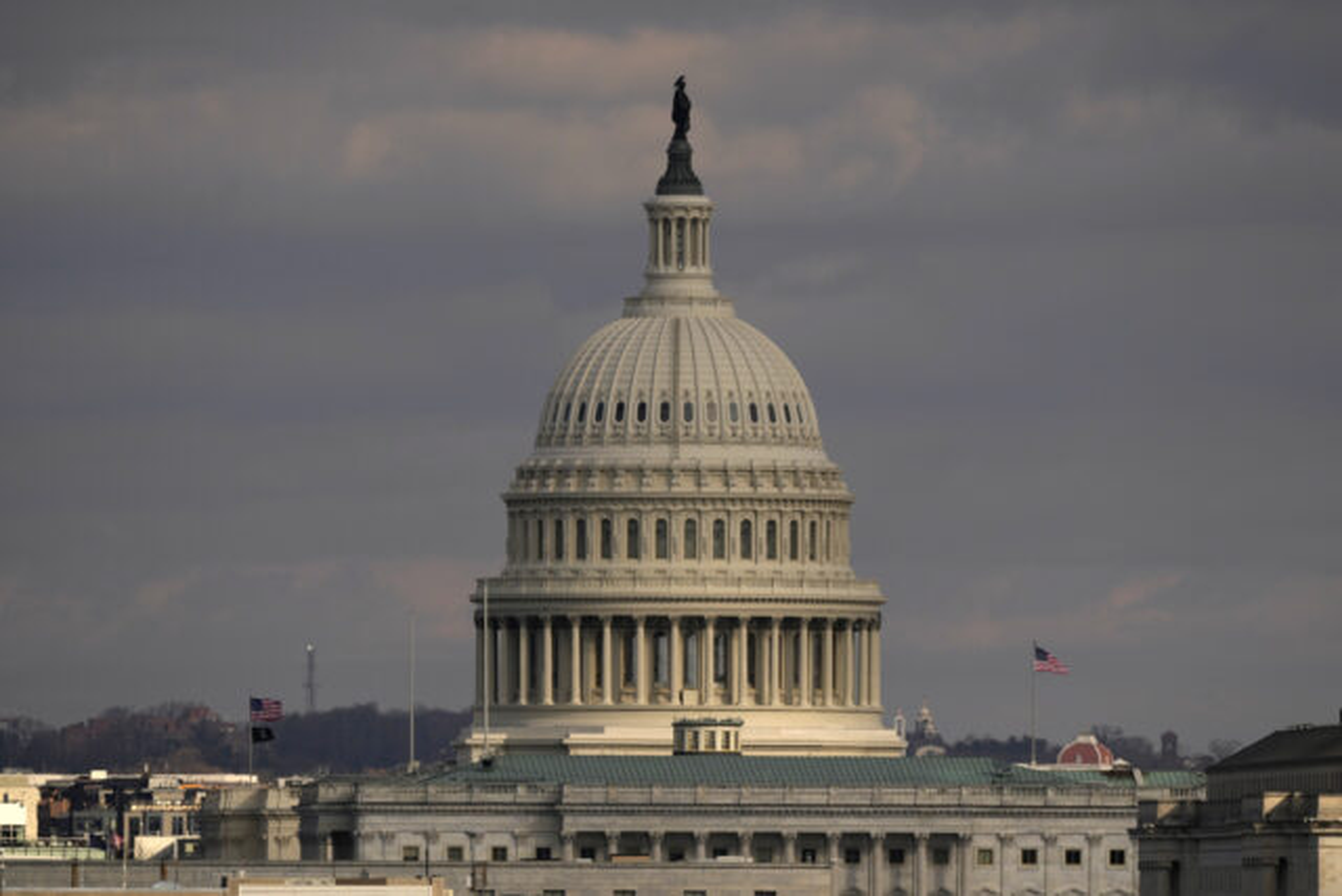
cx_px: 671
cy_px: 448
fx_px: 22370
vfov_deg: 2.3
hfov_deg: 3.4
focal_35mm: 600
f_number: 4
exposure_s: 1/8000
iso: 250
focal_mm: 600
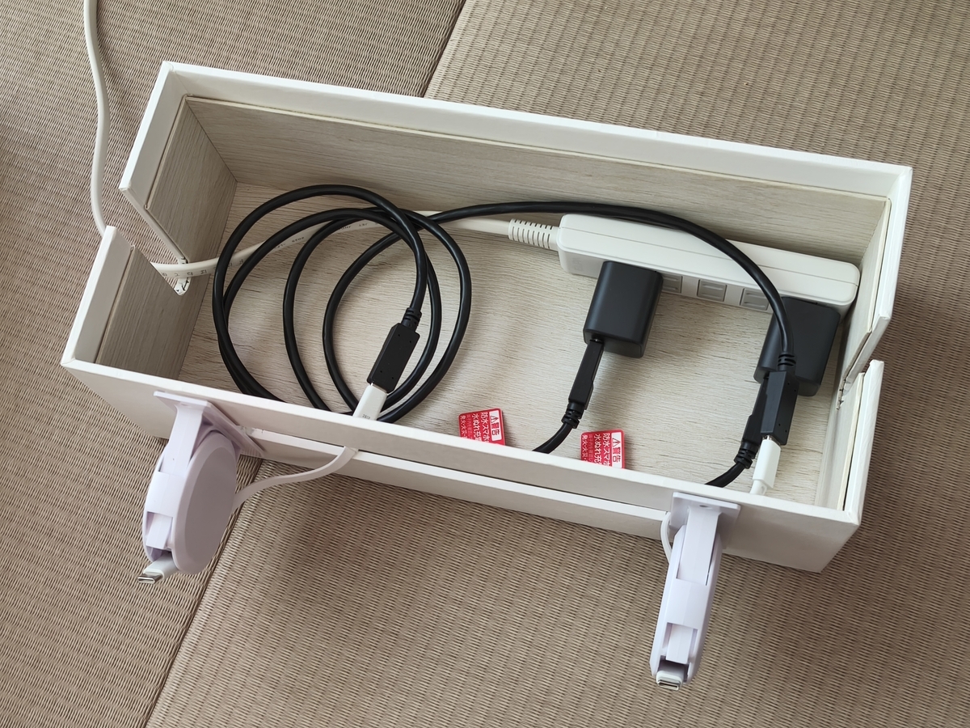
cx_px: 485
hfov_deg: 38.2
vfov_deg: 29.1
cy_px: 364
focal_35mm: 50
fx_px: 1401
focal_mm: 5.35
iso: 200
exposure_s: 1/100
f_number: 1.7
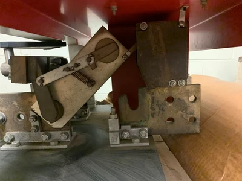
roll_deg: -2.3
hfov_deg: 67.3
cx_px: 121
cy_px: 90
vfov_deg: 53.1
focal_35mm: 26
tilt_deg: -8.1
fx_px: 182
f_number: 1.8
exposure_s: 1/30
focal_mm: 4.25
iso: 640
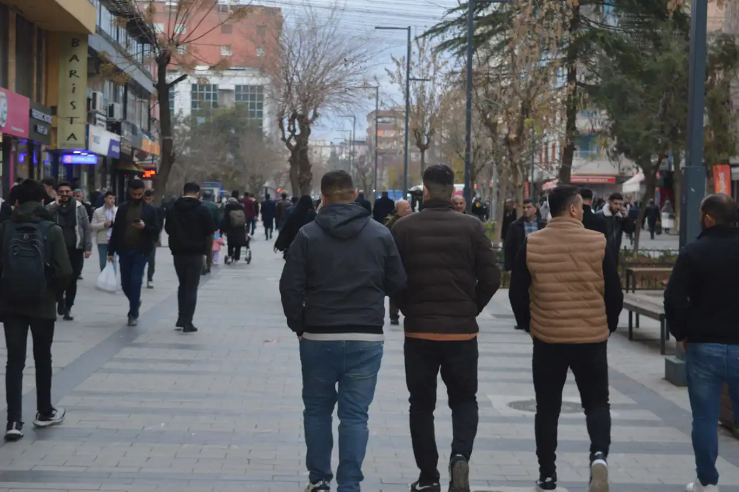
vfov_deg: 21.6
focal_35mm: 63
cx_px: 370
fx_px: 1293
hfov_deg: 31.9
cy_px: 246
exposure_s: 1/100
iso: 400
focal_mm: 42
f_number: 5
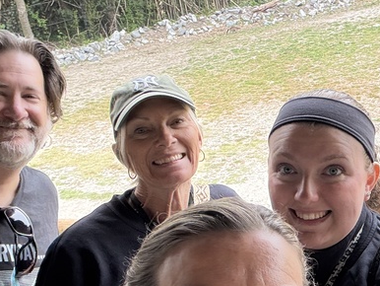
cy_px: 170
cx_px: 308
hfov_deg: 30.8
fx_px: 670
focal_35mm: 61
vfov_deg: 24.0
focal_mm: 2.69
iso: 80
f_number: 1.9
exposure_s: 1/88
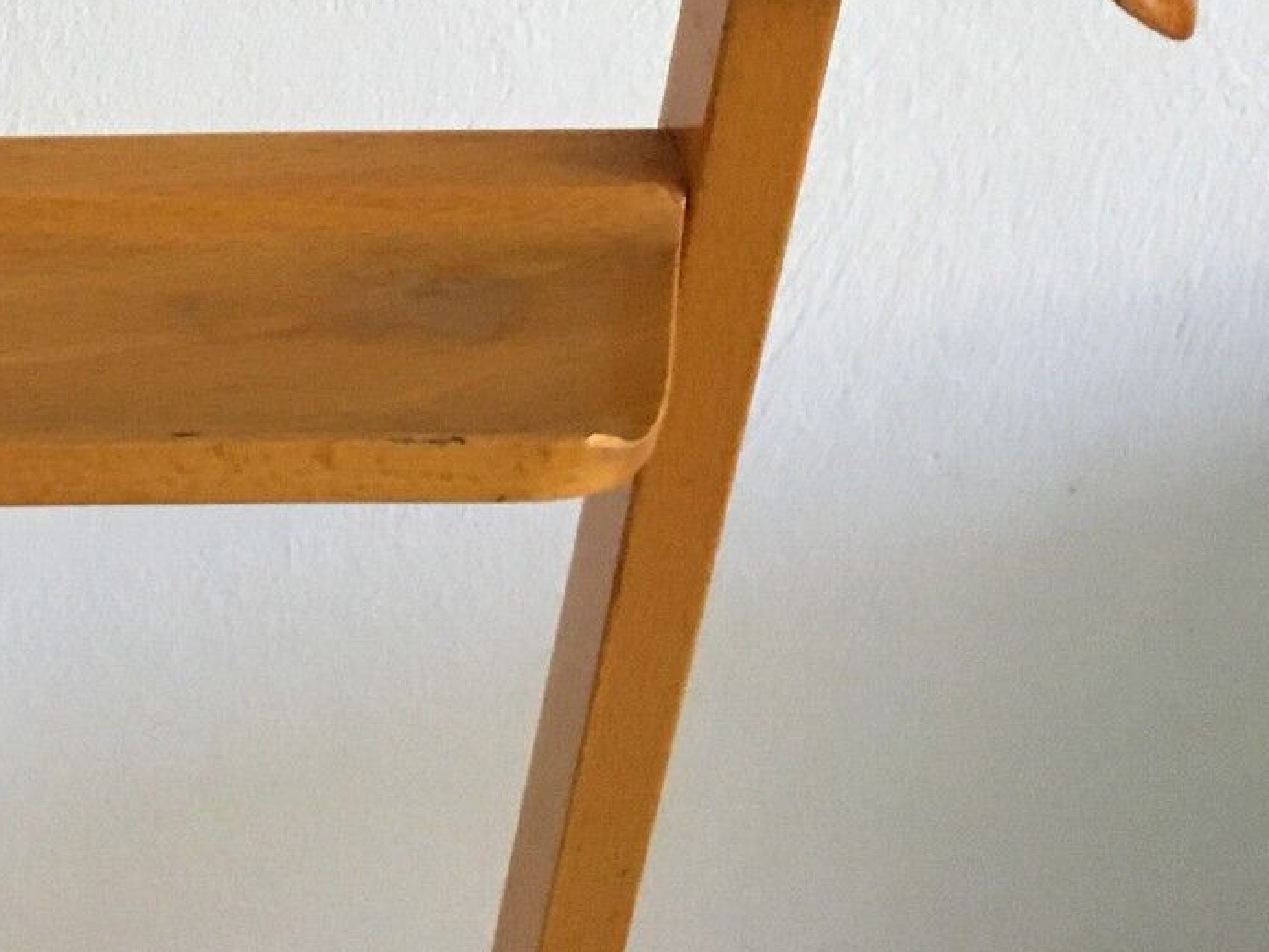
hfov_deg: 22.1
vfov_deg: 16.4
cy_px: -368
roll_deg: +0.4
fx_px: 3080
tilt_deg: -35.6
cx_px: -94
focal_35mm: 84
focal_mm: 4.15
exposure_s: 1/33
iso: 160
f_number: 2.2
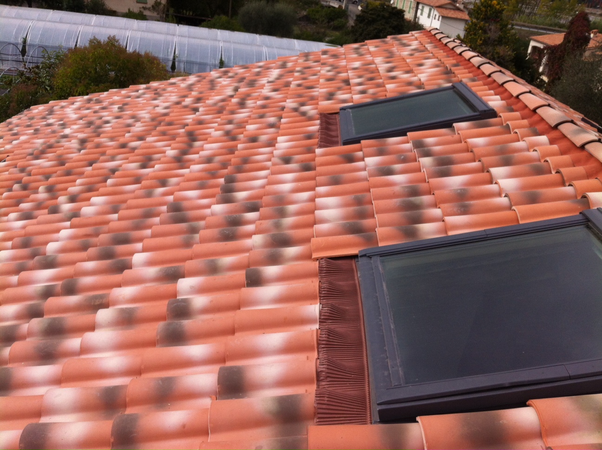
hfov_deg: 52.7
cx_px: 301
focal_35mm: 35
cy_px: 225
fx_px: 608
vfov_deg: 40.6
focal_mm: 3.85
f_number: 2.8
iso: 80
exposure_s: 1/686
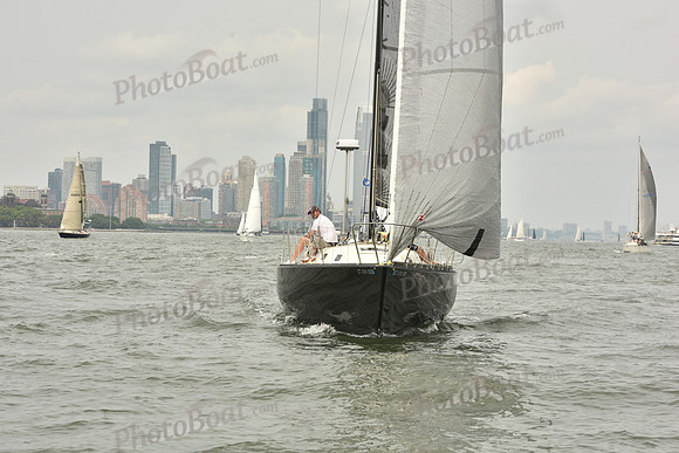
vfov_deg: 14.4
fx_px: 1792
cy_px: 226
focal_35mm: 95
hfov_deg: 21.5
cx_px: 340
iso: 250
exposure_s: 1/640
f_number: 10
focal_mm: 95
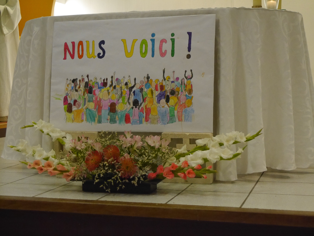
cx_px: 157
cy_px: 118
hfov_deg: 31.2
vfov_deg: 23.7
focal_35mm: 62
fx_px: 563
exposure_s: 1/60
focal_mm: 31
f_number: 5.5
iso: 2500
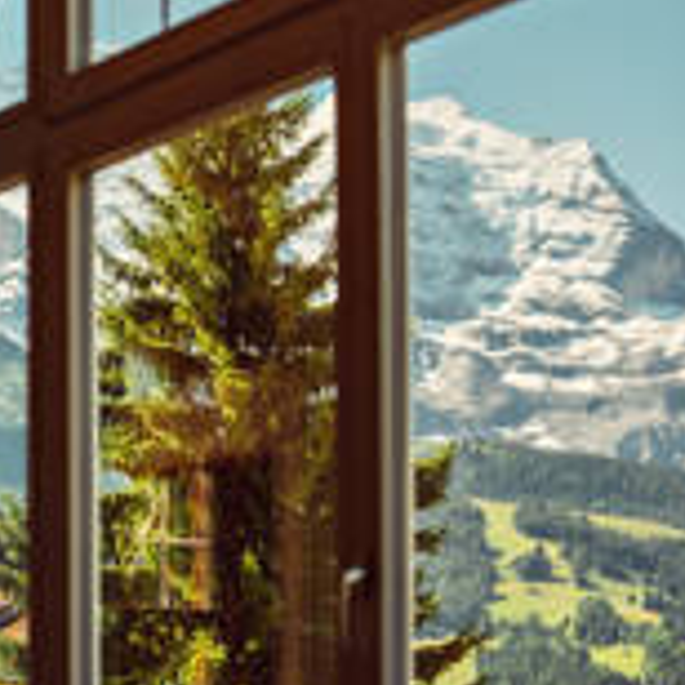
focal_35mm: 101
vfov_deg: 17.2
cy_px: 378
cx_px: -160
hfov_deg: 16.4
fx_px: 2261
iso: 80
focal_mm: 55
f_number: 2.8
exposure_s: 1/800
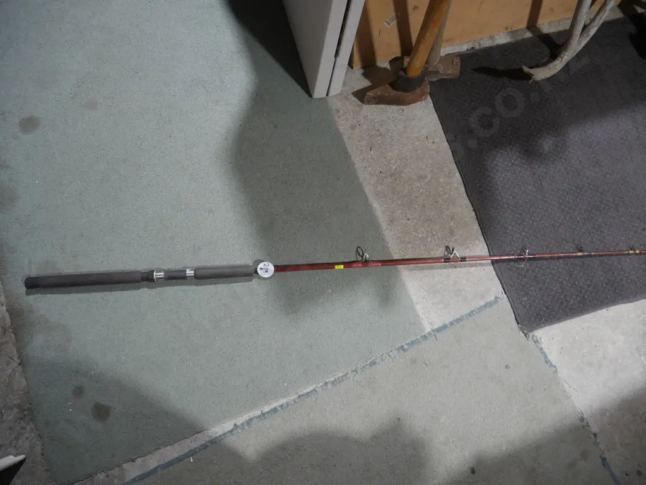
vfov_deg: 49.7
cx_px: 323
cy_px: 242
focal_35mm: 28
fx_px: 523
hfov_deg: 63.4
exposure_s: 1/60
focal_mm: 14
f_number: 3.5
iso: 500
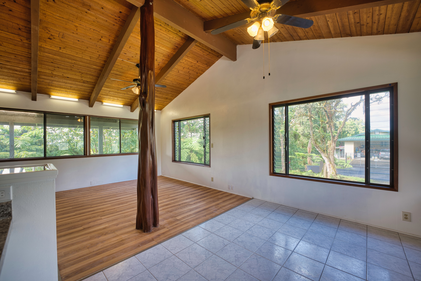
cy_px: 140
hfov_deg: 101.9
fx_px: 171
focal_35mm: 15
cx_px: 210
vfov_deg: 78.9
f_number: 4
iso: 50
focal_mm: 14.6
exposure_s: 1/30
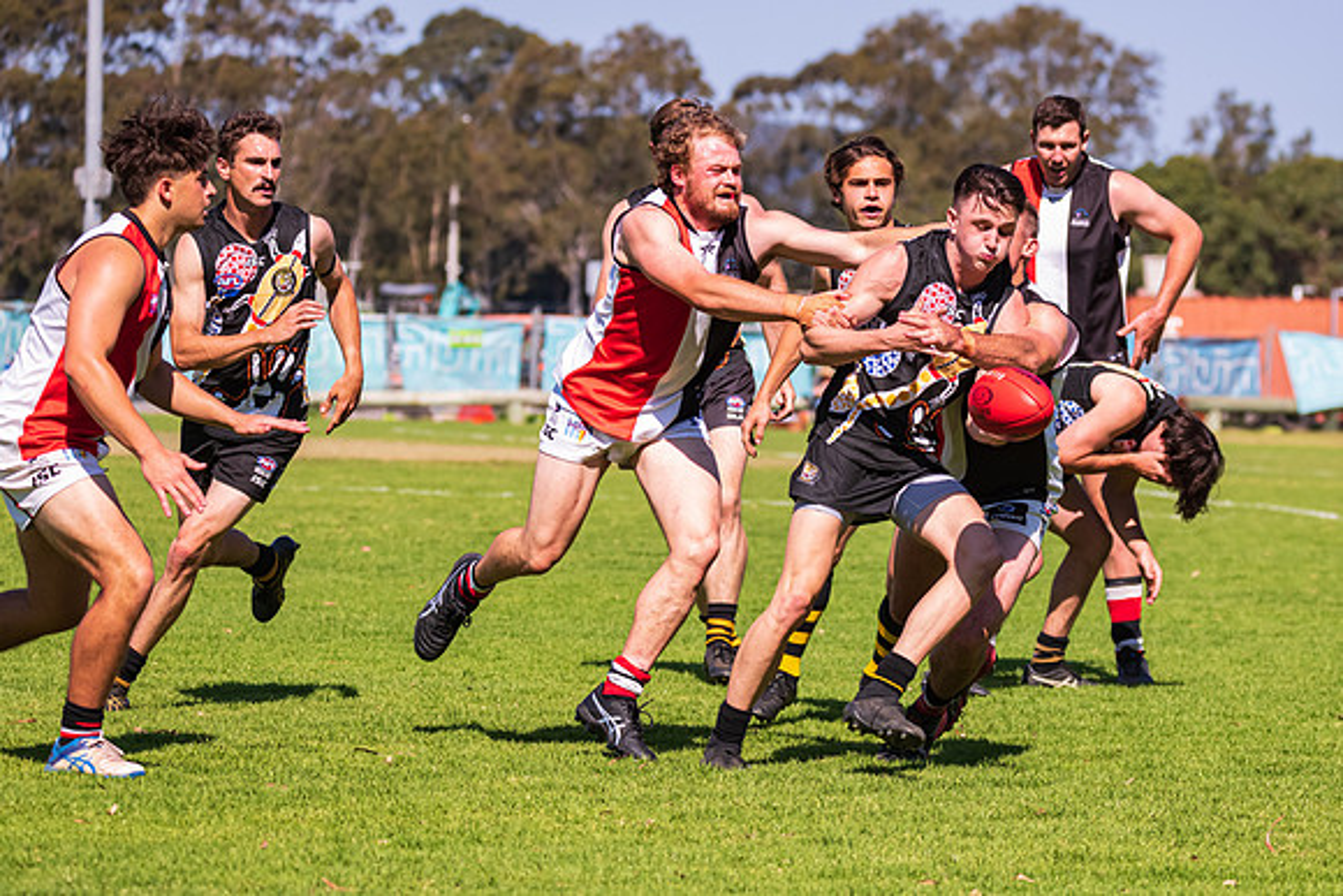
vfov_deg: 7.0
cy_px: 448
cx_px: 869
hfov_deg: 10.5
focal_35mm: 195
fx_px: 7289
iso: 800
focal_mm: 150
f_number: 6.3
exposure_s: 1/3200
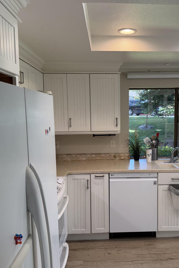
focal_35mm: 34
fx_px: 253
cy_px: 135
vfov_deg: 55.8
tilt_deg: -5.5
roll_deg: +1.1
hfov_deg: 38.4
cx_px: 120
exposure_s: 1/198
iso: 125
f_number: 1.78
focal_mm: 6.76
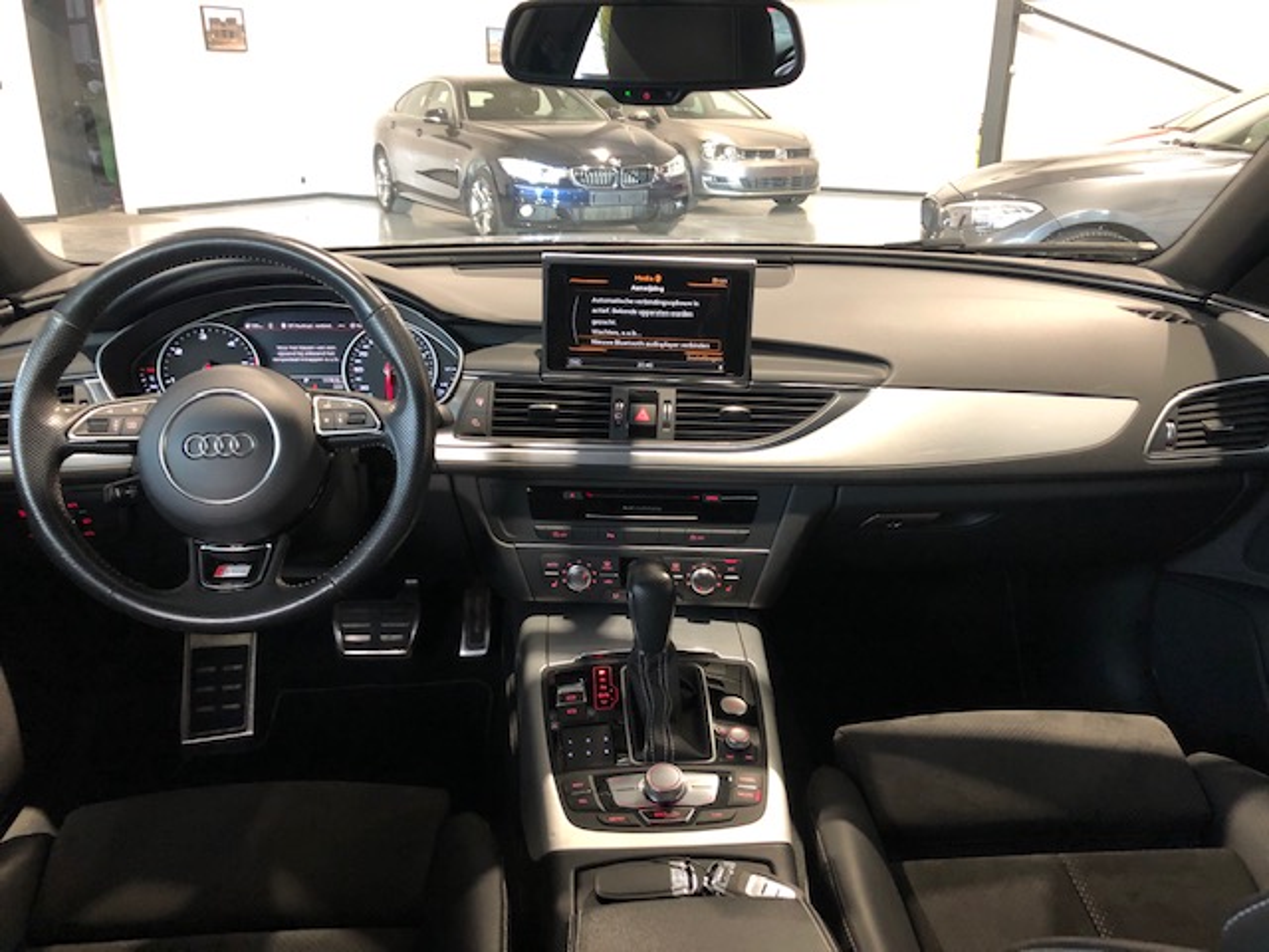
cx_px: 634
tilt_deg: -20.8
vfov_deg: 49.7
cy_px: 476
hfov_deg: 63.4
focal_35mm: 28
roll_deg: -0.2
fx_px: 1026
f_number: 1.8
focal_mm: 3.99
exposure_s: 1/9
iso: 100
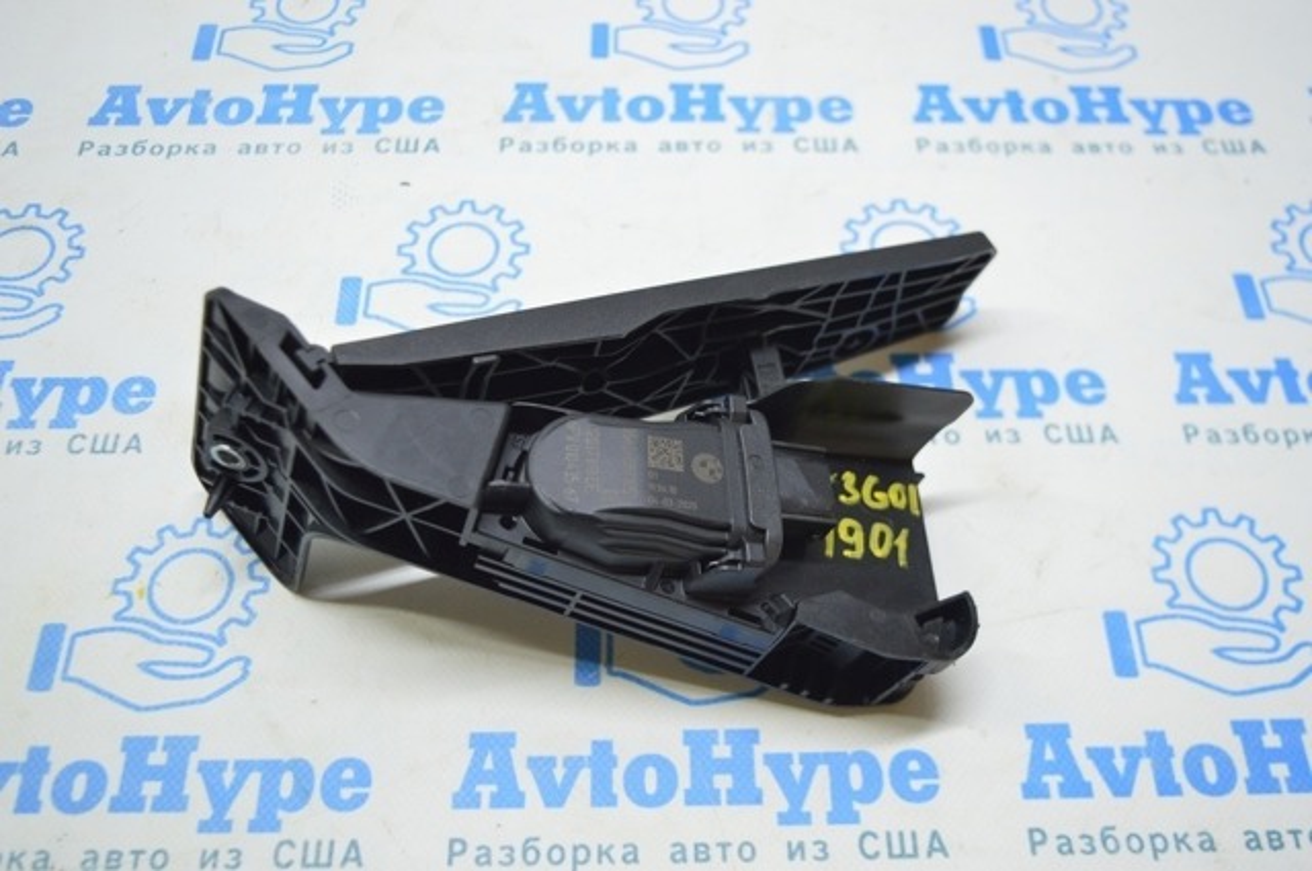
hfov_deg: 53.2
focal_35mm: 36
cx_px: 656
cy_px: 436
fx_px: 1310
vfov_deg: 36.8
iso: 400
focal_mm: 24
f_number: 4
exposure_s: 1/40
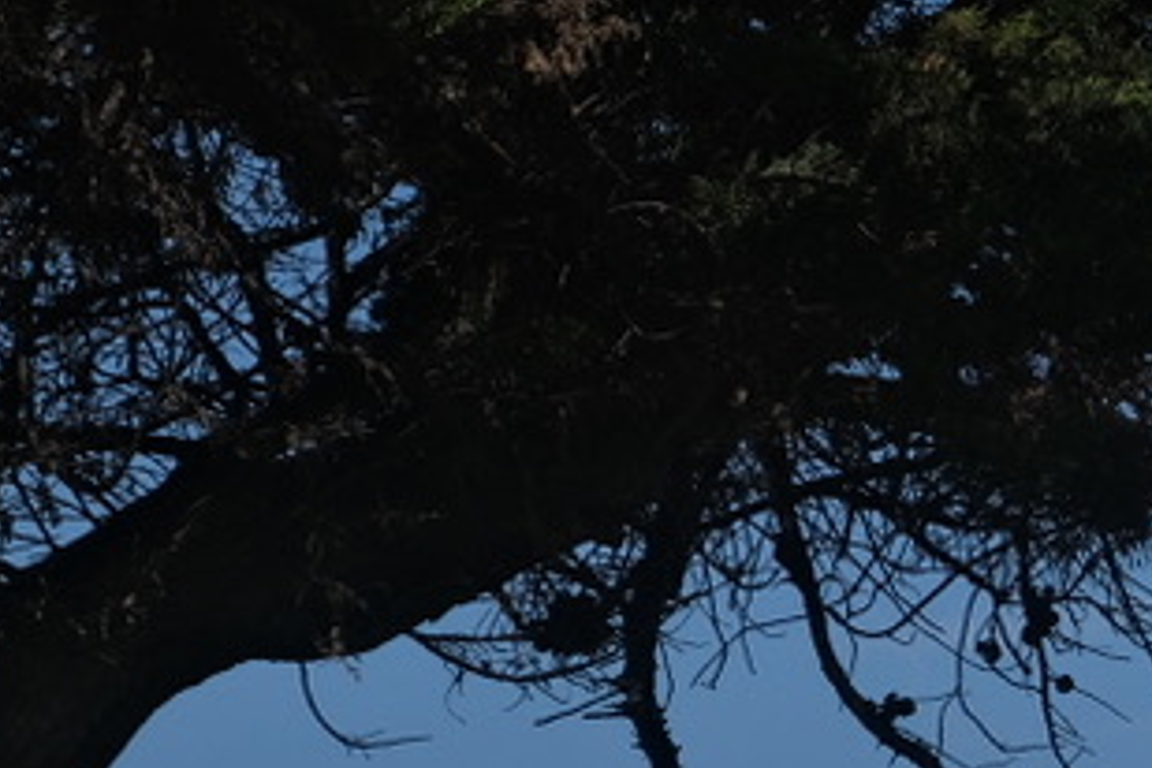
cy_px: 440
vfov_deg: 5.7
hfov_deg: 8.5
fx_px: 7647
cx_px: 1558
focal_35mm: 239
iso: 320
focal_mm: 45
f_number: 6.4
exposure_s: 1/2400
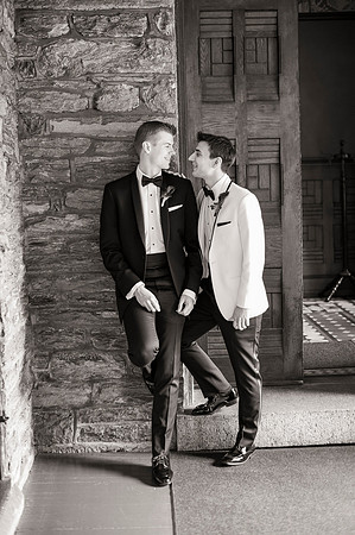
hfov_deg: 26.9
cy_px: 268
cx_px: 178
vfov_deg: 39.6
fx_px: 741
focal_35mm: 50
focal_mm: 50
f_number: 2.2
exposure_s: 1/100
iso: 800
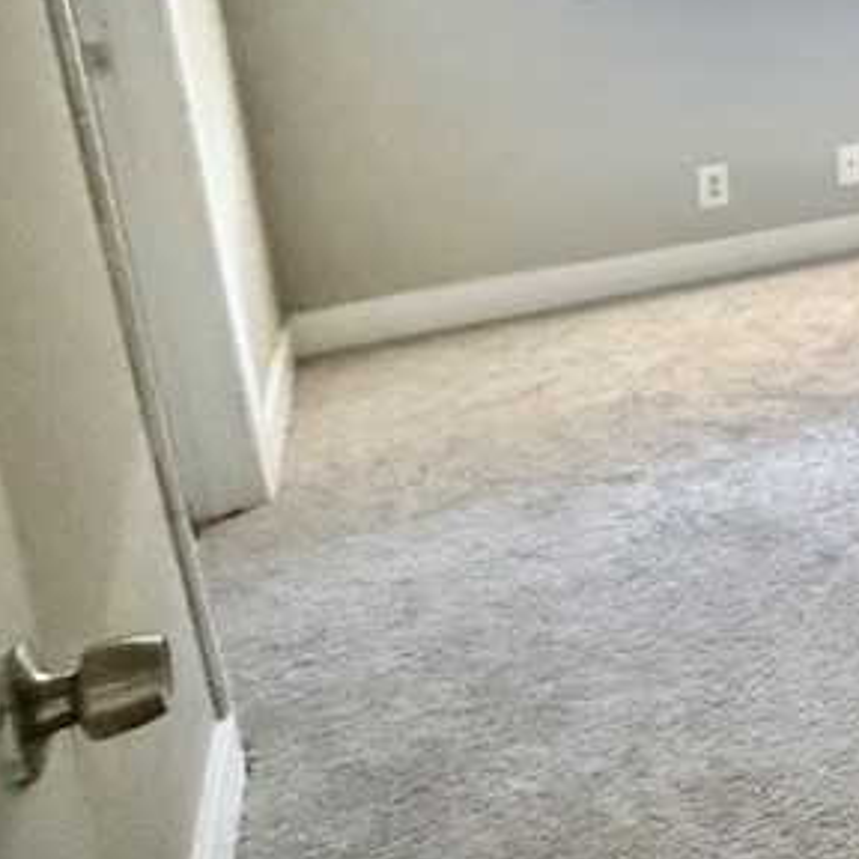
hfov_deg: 30.0
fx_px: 1235
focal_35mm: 44
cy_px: 104
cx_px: 1133
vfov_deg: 36.2
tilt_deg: -14.6
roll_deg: -0.4
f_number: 2.2
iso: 1250
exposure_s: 1/56
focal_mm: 2.22
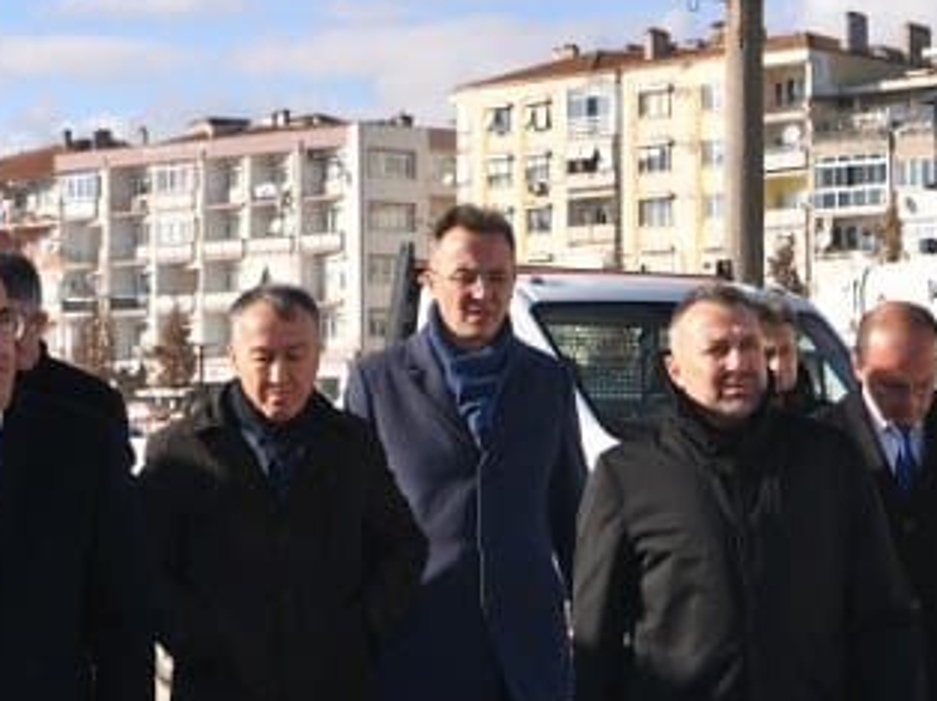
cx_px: 528
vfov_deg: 14.3
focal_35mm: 103
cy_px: 425
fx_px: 2786
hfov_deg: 19.1
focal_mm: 42
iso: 125
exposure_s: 1/320
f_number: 8
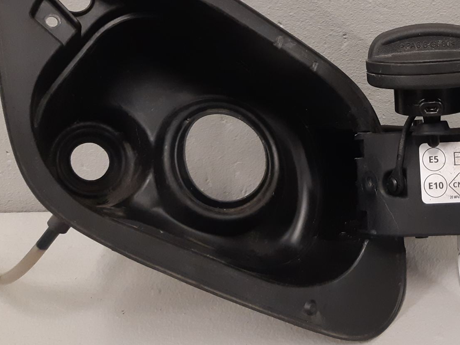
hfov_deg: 37.6
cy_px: 40
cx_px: 395
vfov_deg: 29.1
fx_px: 638
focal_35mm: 48
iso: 160
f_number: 1.7
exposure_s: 1/50
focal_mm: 3.93
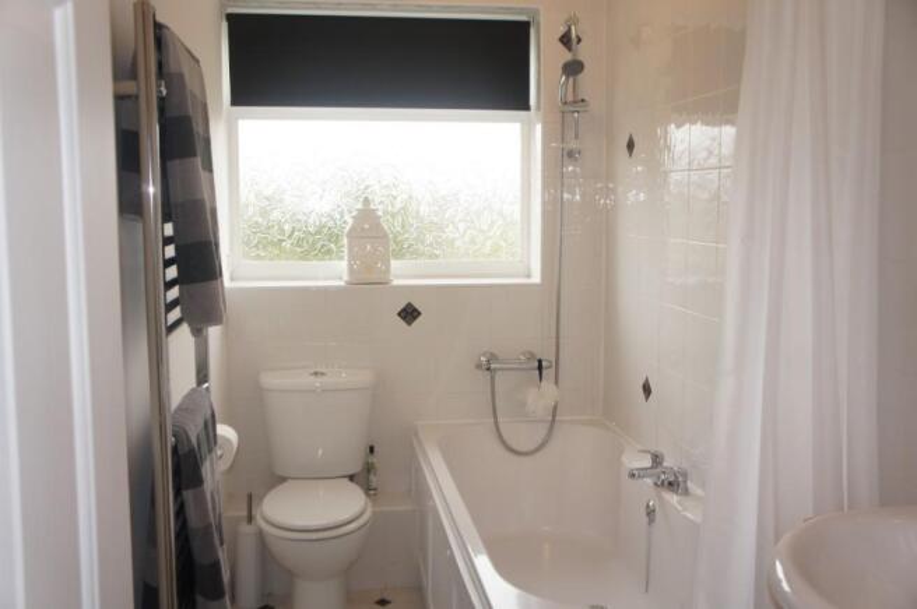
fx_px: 878
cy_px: 304
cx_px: 458
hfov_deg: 55.2
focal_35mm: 34
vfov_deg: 38.3
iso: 200
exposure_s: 1/80
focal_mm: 23
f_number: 4.5
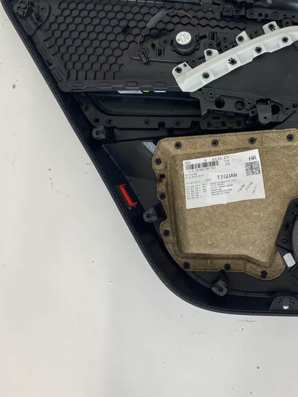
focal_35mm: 41
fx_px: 470
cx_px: 197
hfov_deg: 34.8
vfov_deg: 44.7
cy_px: 116
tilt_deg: -81.7
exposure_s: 1/100
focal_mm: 4.25
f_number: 1.8
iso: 100
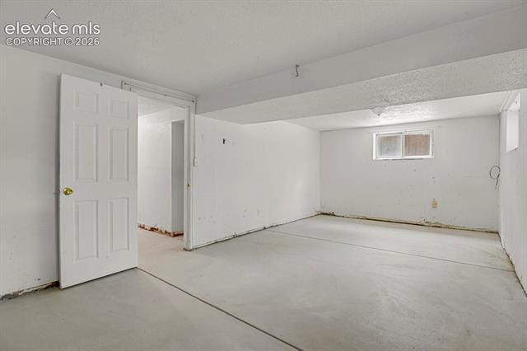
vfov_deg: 70.4
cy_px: 176
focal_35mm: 17
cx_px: 264
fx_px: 249
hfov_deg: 93.3
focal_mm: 17
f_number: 8
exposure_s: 1/15
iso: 12800
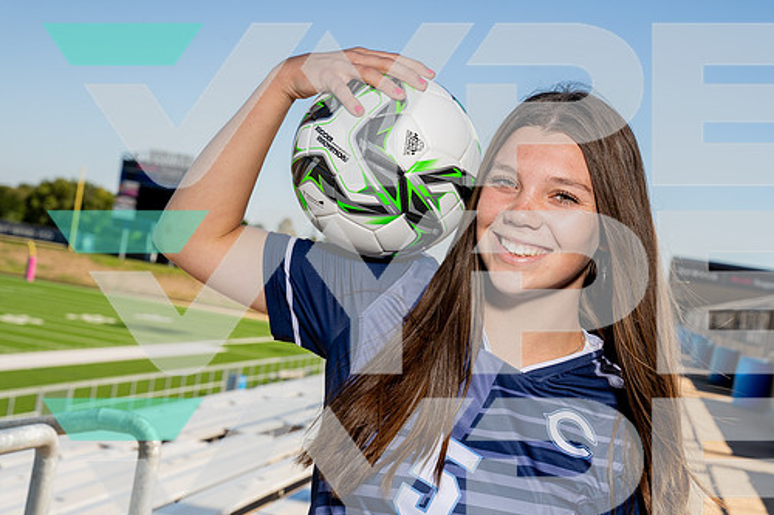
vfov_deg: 20.9
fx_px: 1397
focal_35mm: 65
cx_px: 441
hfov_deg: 30.9
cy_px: 293
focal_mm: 56
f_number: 8
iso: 100
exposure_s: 1/250
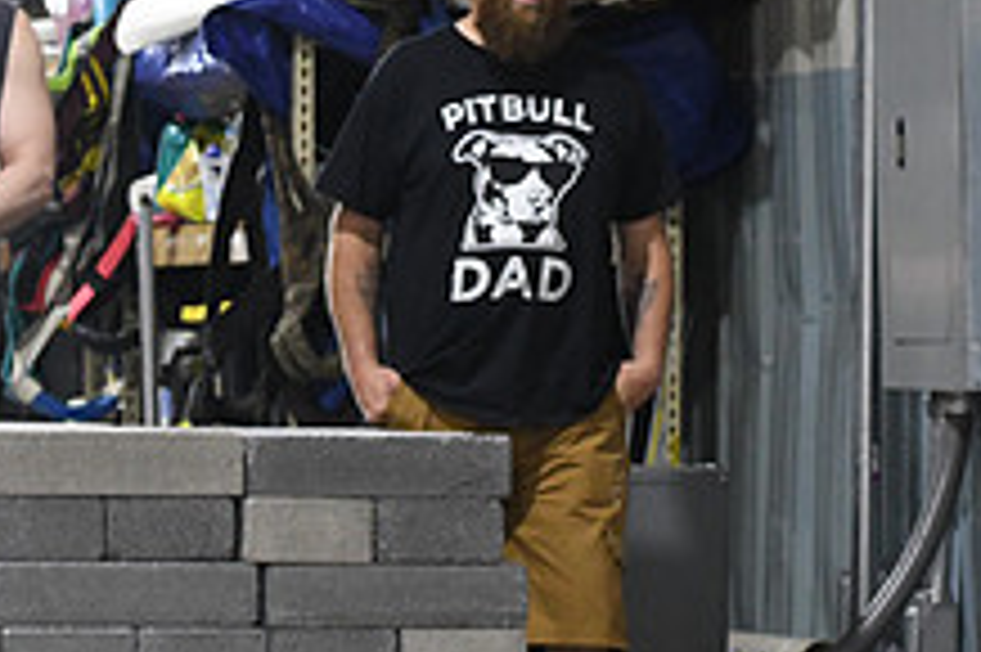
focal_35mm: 200
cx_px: 954
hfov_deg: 10.2
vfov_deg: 6.8
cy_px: 861
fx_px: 5446
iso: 4000
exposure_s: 1/320
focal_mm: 50
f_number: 5
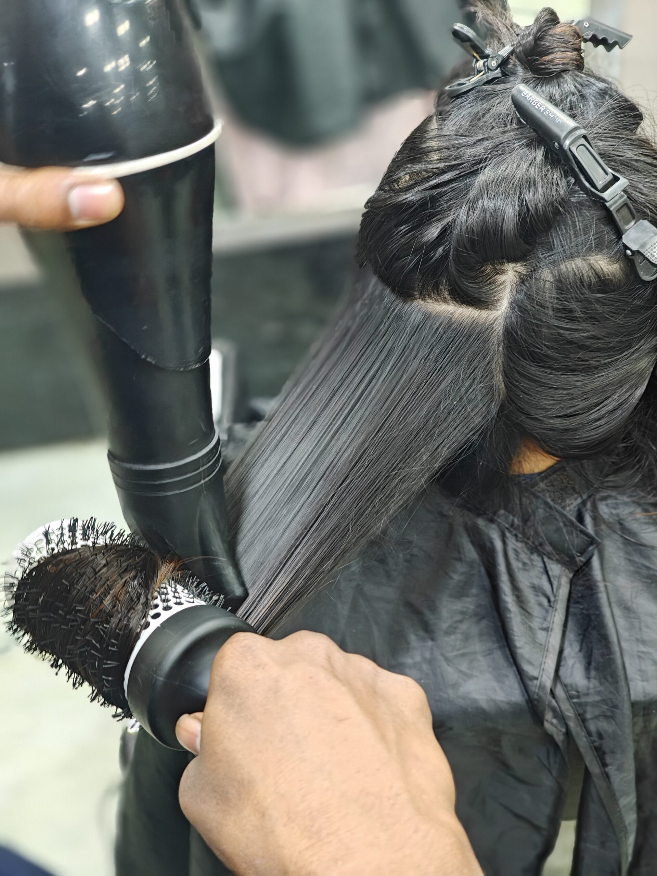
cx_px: 328
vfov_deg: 40.4
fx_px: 1189
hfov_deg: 30.9
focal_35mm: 47
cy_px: 438
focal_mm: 7.1
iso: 800
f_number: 4.5
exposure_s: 1/50
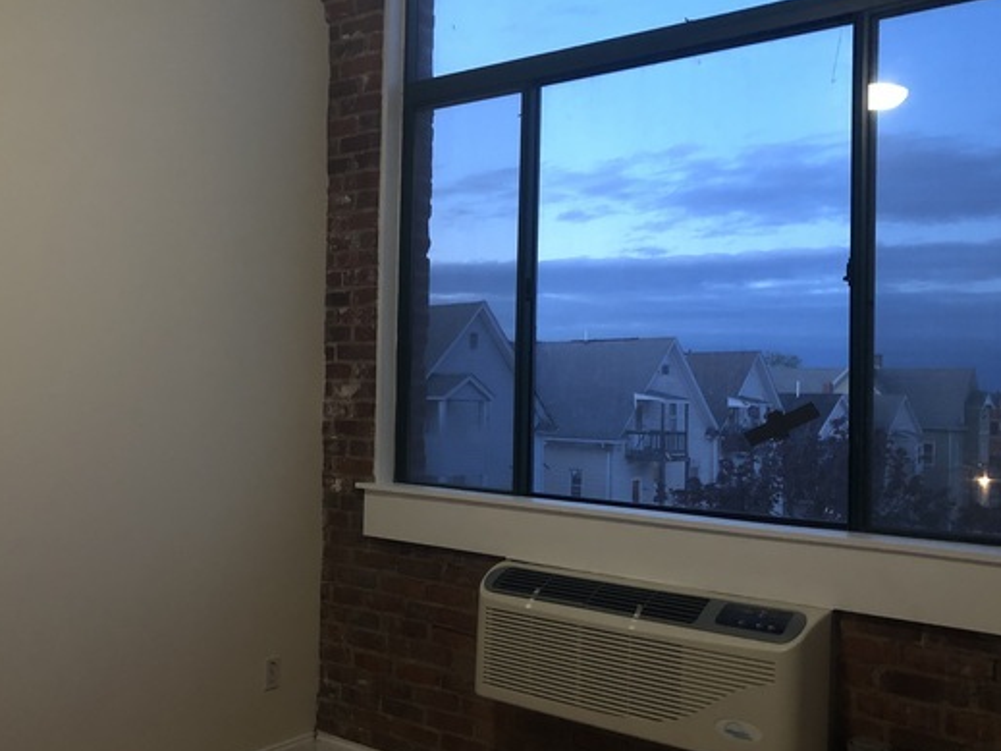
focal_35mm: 36
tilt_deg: +0.1
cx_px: 446
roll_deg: -1.4
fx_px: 1041
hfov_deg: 51.3
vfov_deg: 39.6
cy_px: 375
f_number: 1.8
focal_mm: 3.99
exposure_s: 1/5
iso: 80
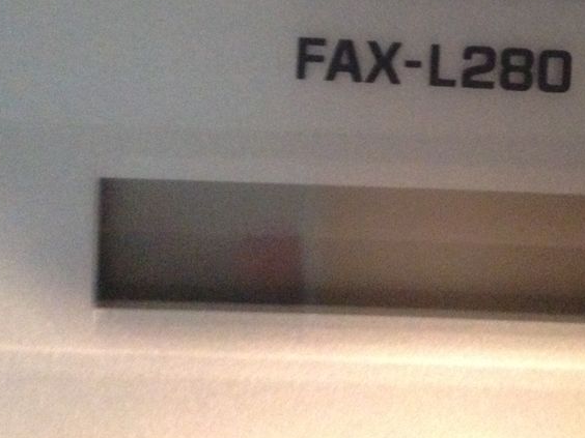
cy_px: 72
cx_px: 386
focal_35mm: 62
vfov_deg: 23.2
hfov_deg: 31.0
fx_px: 1048
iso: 800
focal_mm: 4.28
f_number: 2.4
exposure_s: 1/15
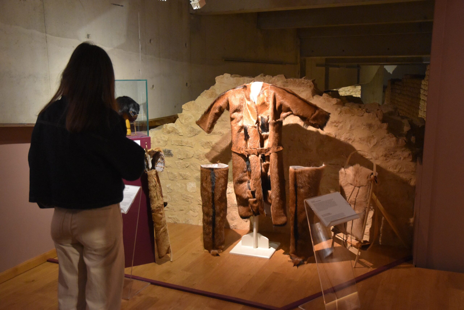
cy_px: 155
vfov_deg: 36.9
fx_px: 464
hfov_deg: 53.1
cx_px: 232
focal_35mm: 36
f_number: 4
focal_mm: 24
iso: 3200
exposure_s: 1/80
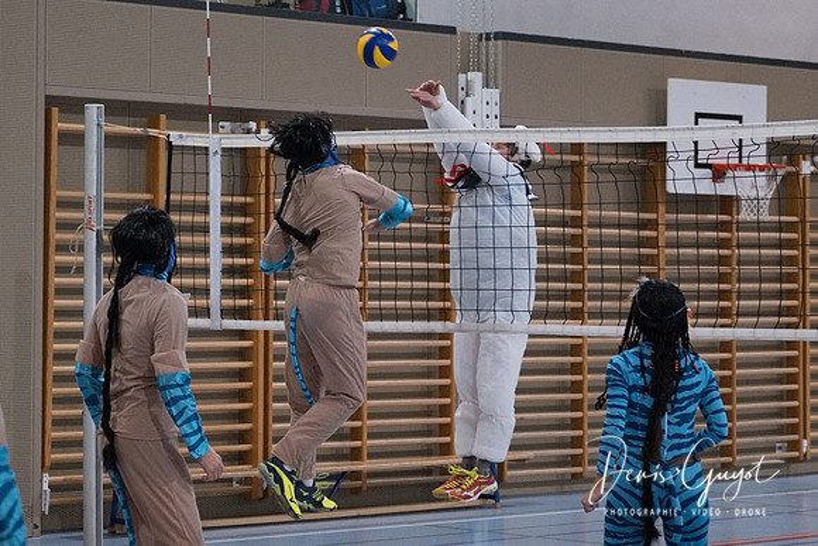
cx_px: 395
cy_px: 164
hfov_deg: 19.5
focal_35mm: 105
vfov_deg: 13.0
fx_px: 2385
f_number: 2.8
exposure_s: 1/500
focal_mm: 50
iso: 6400
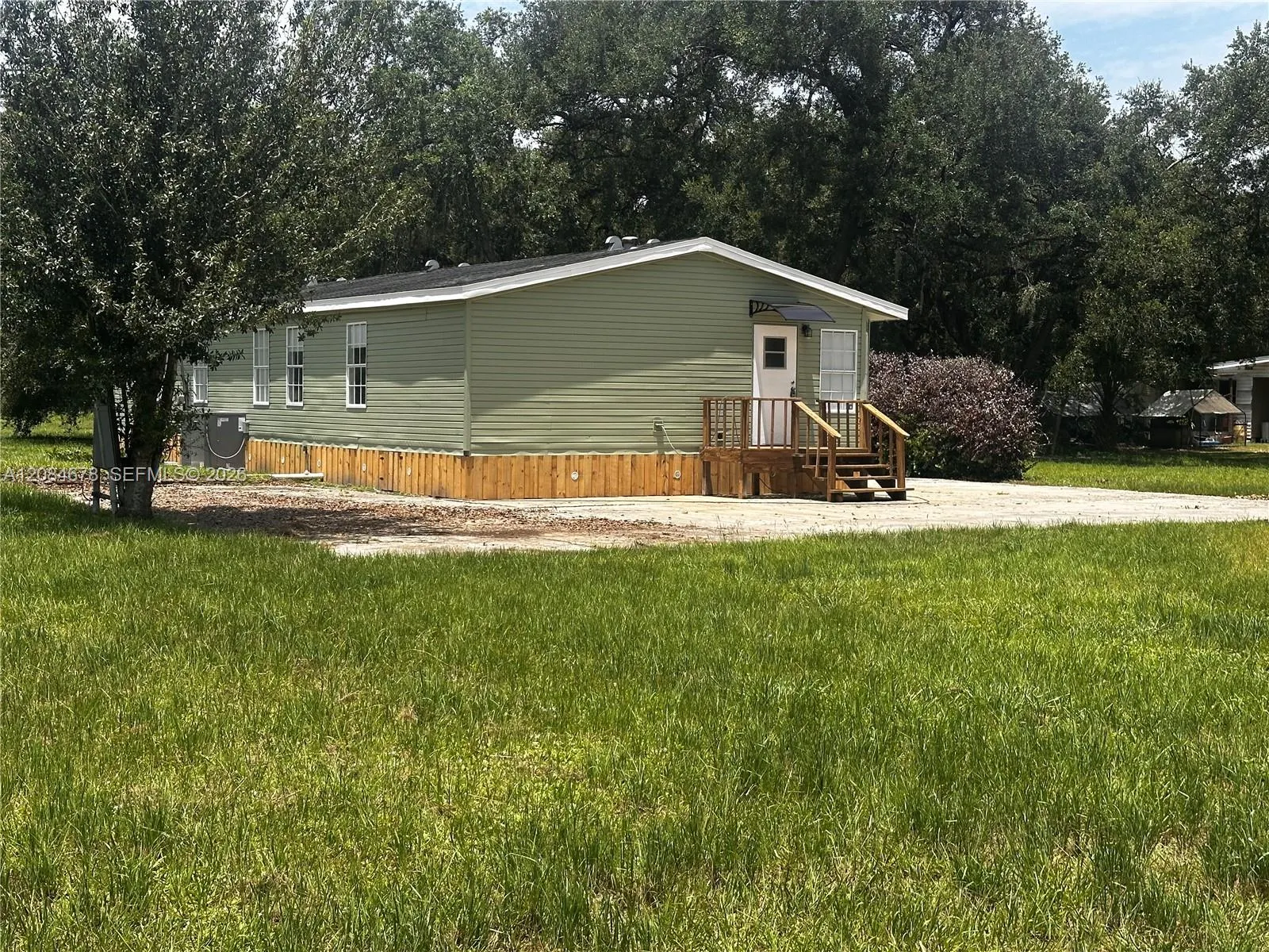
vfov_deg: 30.3
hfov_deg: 39.7
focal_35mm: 48
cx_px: 634
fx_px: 1760
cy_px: 476
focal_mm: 6.86
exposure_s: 1/3155
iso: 64
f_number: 1.78
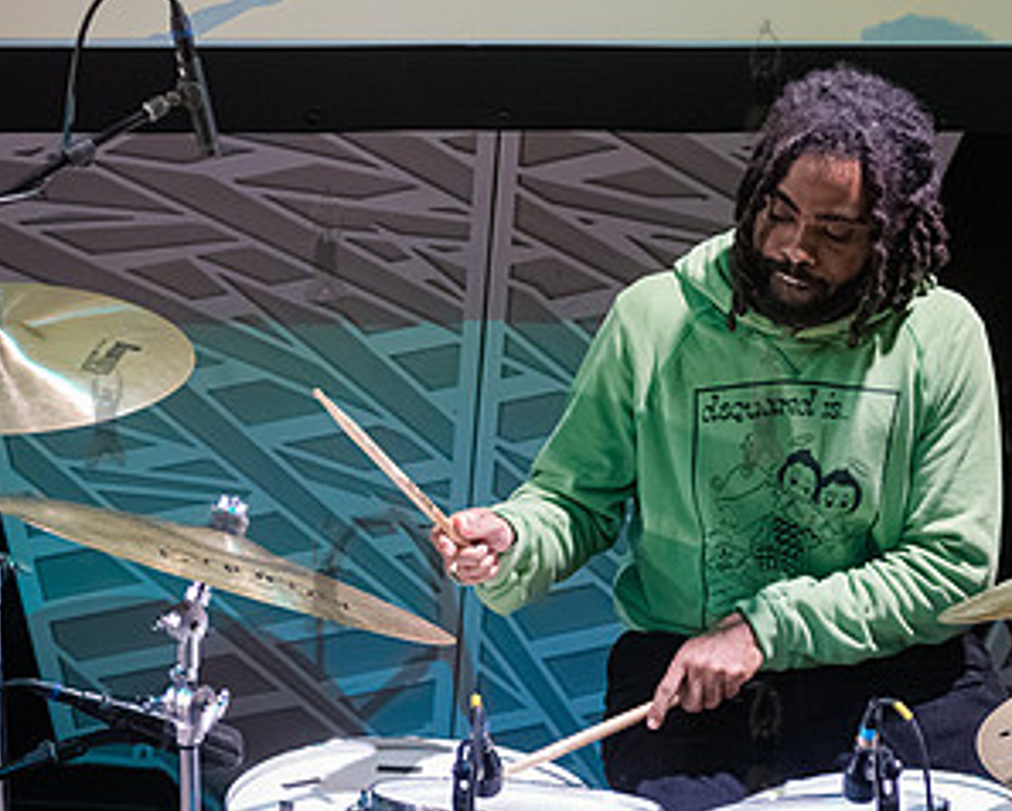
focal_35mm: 259
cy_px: 457
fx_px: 7762
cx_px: 795
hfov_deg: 7.4
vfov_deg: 6.0
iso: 8000
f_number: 4.5
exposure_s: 1/400
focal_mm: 125
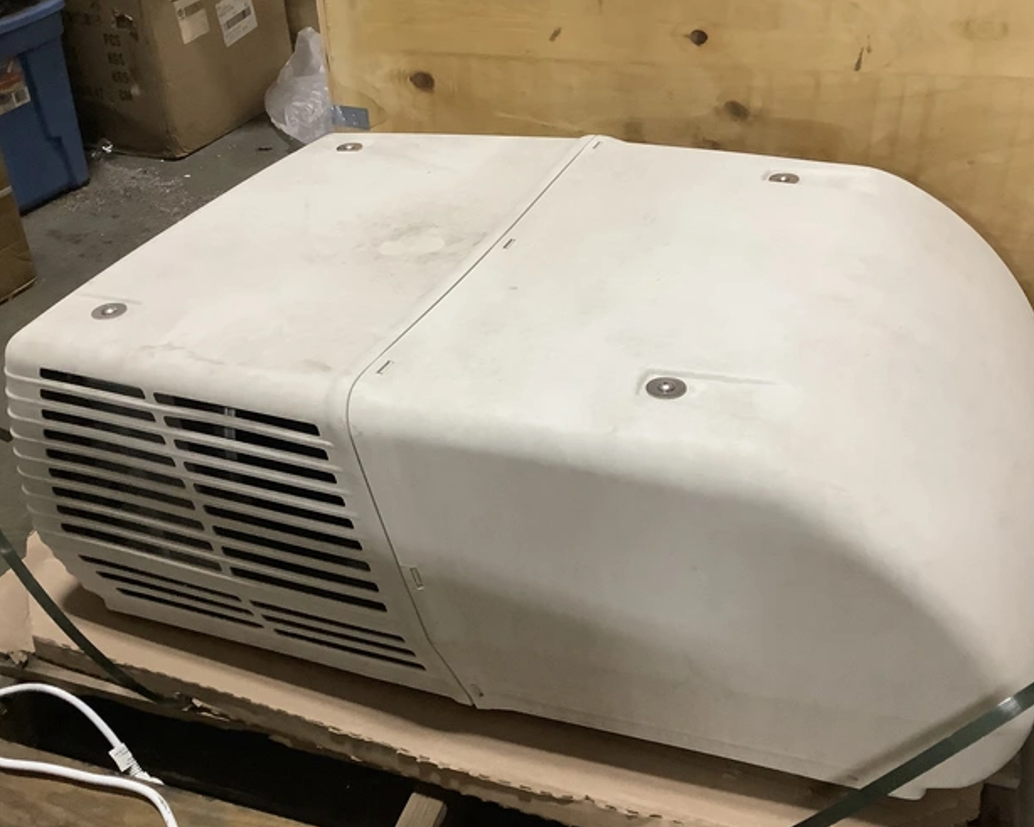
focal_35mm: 37
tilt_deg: -36.2
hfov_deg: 49.1
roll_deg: +2.4
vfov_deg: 40.1
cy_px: 461
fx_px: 1132
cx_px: 552
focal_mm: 3.3
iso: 250
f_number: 2.4
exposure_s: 1/40
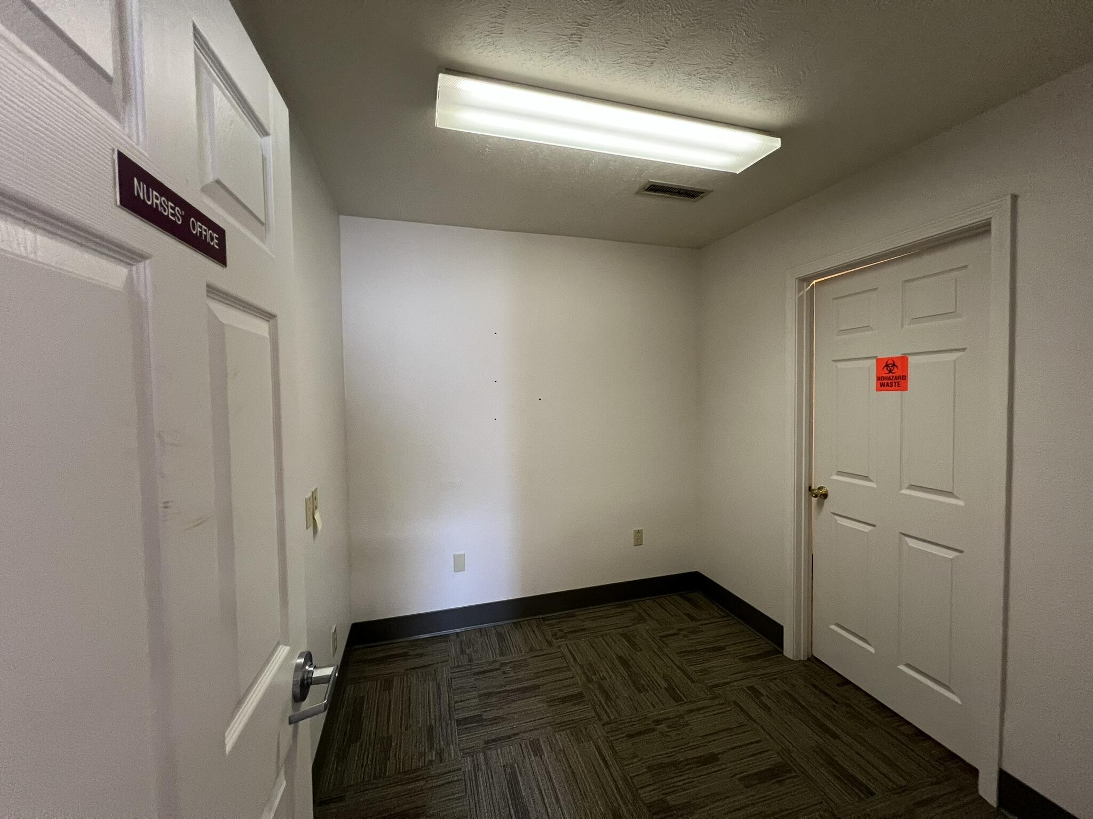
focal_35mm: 13
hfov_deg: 106.2
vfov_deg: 89.9
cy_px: 410
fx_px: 410
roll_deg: +0.4
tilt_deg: -2.7
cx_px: 546
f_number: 1.8
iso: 400
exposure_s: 1/60
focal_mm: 1.57
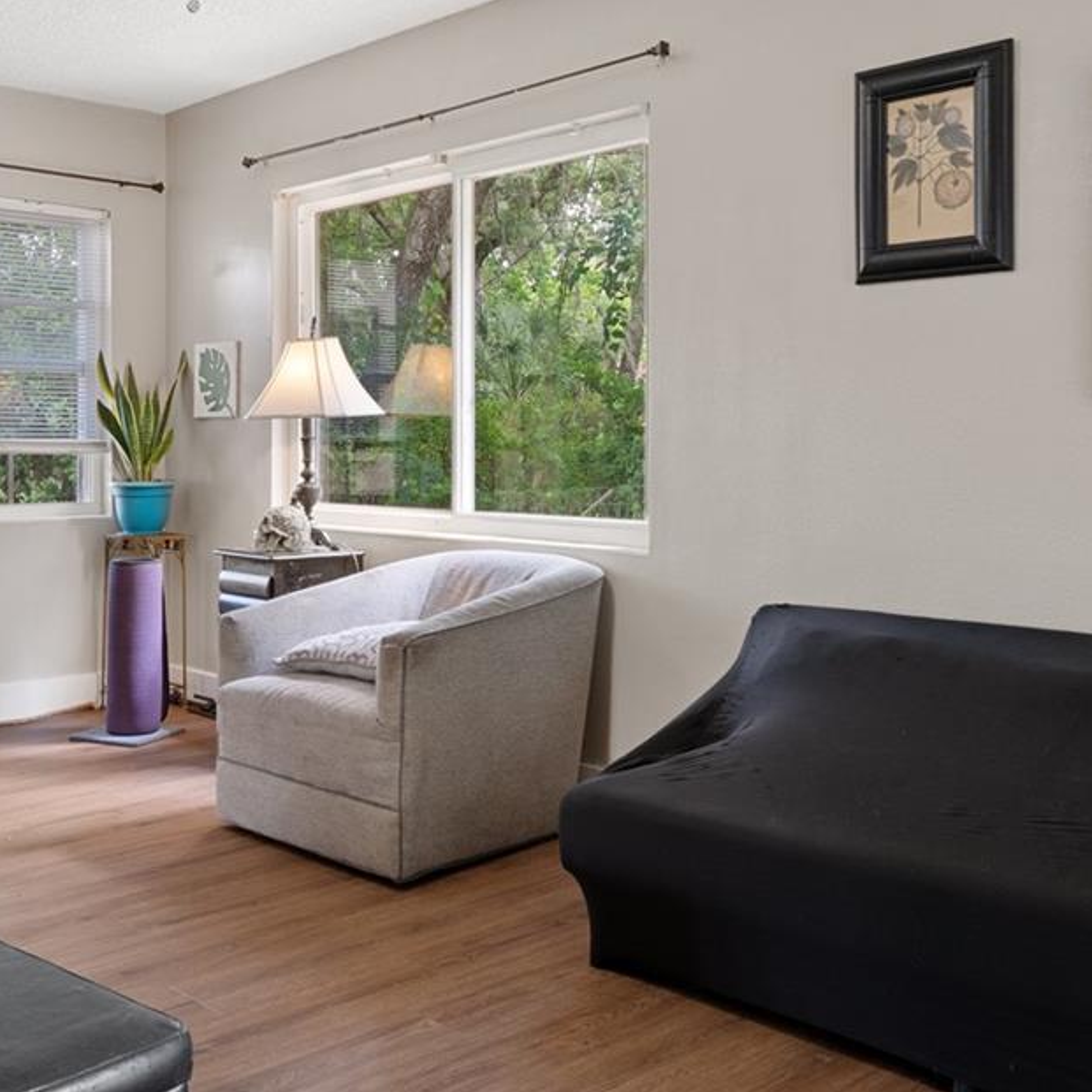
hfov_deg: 45.8
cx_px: 461
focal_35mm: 36
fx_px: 1288
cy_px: 455
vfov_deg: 45.8
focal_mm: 11
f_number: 8
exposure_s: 1.3
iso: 250
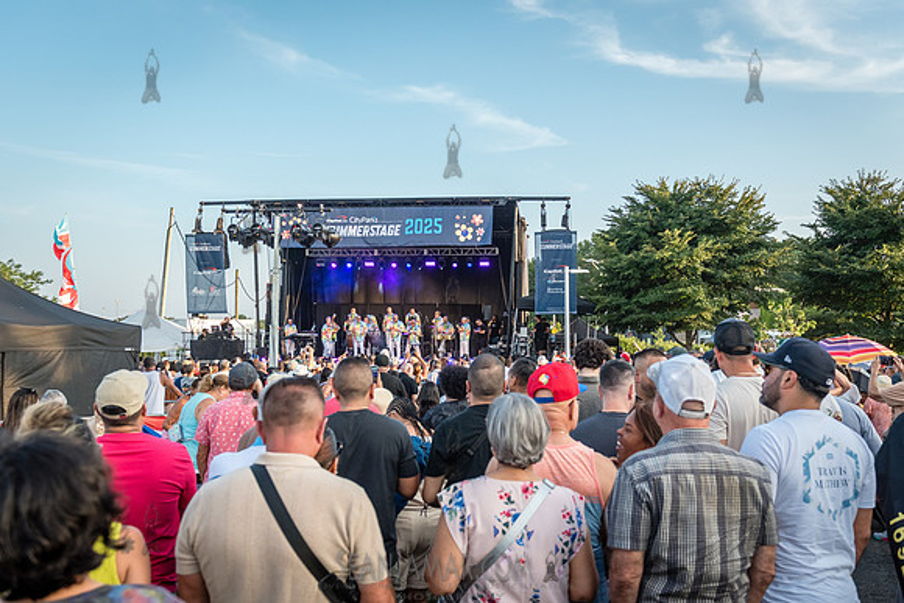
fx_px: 874
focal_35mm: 35
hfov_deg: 54.7
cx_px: 471
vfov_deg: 38.1
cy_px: 291
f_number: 3.5
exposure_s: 1/1600
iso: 1000
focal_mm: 31
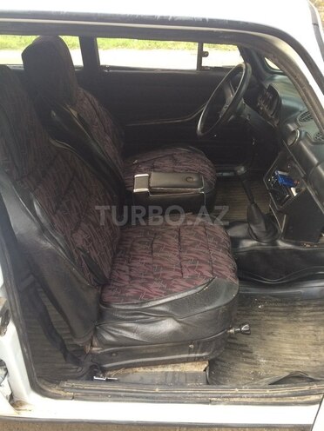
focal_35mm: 29
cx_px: 162
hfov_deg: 48.2
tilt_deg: -34.2
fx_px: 362
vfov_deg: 61.7
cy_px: 216
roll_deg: -1.4
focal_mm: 4.15
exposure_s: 1/33
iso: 50
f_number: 2.2
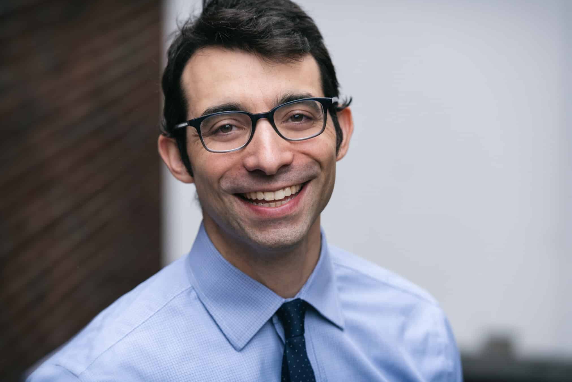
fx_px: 2336
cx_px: 290
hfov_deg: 14.0
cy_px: 192
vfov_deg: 9.3
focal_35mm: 147
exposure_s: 1/250
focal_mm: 145
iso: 640
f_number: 3.5
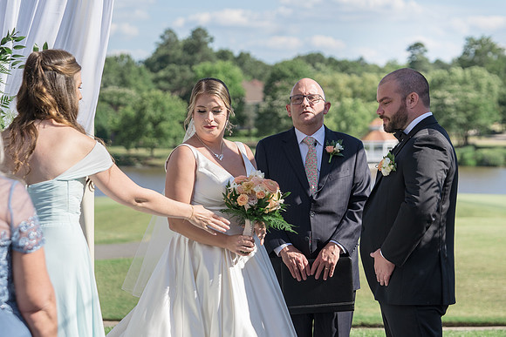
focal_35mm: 102
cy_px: 164
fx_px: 1436
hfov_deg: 19.9
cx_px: 311
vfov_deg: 13.4
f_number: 4
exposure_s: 1/800
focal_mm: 83
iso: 100
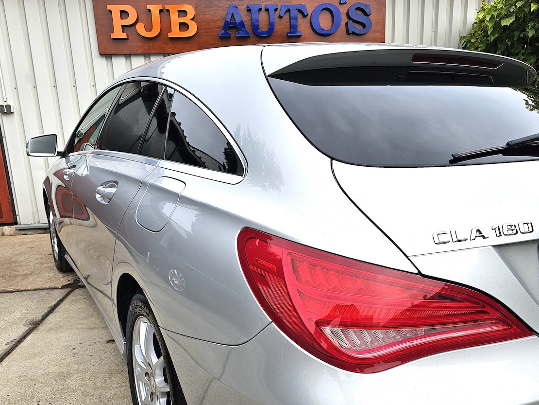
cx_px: 284
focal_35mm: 29
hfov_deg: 61.6
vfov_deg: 48.0
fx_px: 452
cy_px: 240
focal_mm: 6.3
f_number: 1.7
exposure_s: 1/254
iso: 10
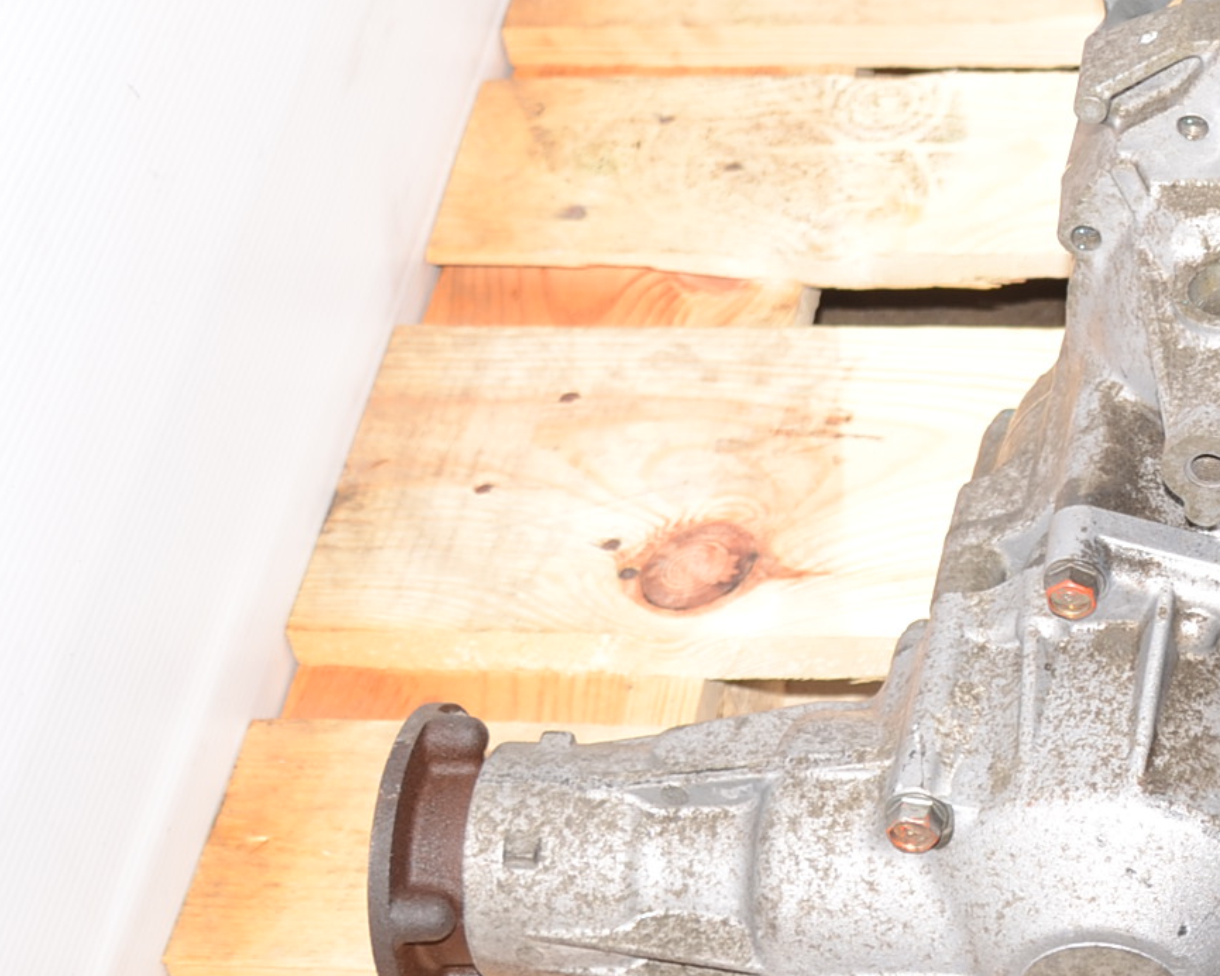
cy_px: 165
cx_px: 1697
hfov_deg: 18.3
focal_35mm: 96
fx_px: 3466
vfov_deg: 15.9
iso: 100
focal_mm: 24
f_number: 4.5
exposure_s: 1/100
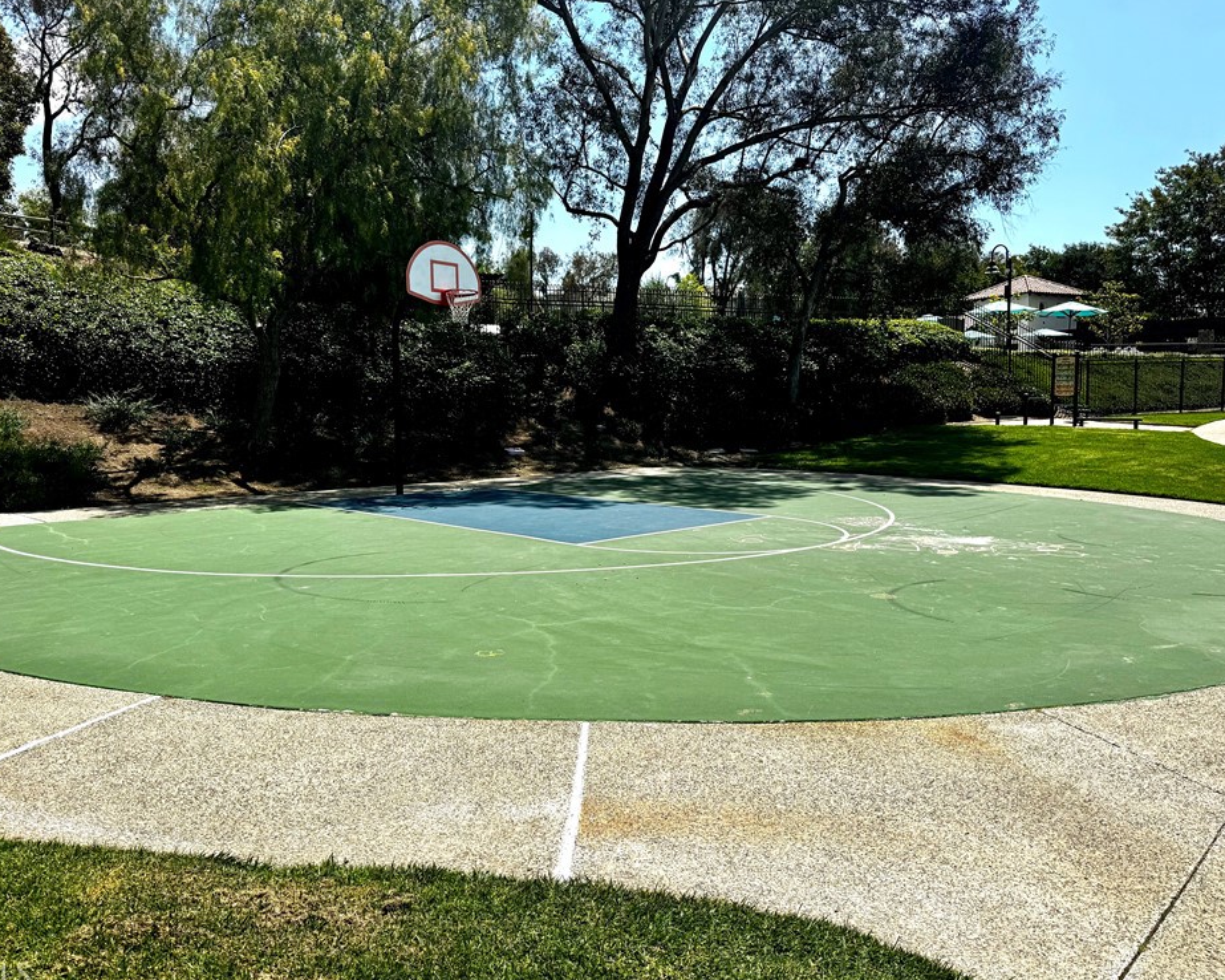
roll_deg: -0.1
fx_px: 942
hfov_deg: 66.0
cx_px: 576
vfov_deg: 54.9
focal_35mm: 26
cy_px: 483
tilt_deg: -4.0
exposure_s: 1/4950
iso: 80
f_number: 1.78
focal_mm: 6.76
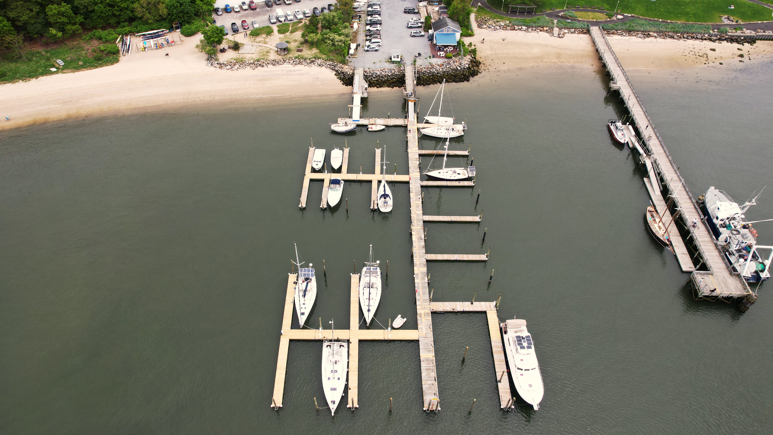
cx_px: 372
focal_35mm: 24
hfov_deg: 76.3
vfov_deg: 47.7
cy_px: 207
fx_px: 492
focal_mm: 8.4
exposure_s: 1/1500
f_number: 2.8
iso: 140
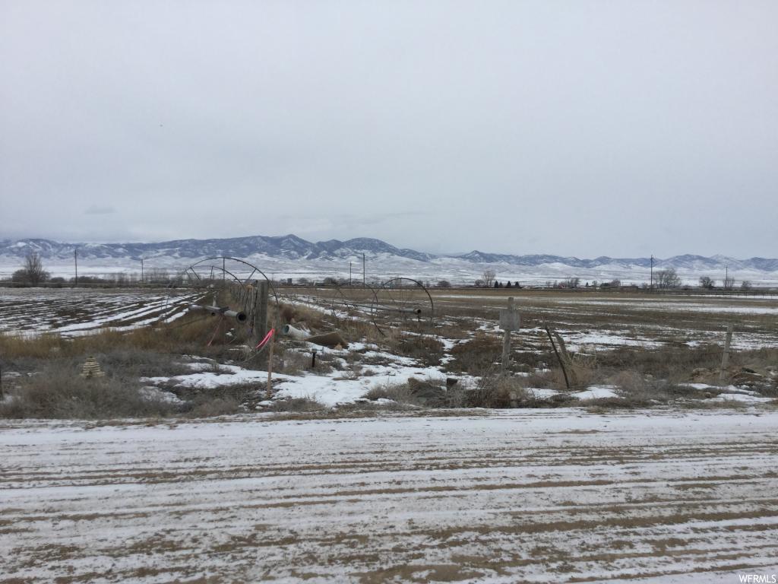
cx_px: 389
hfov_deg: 58.4
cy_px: 292
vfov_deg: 45.4
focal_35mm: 31
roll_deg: -0.9
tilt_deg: -5.3
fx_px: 697
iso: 25
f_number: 2.4
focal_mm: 3.3
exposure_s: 1/3546
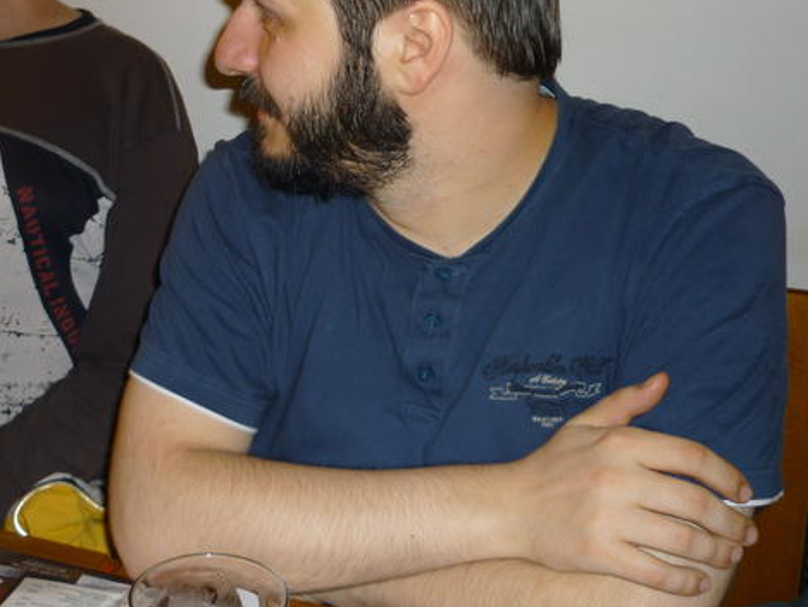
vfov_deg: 32.0
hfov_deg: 41.6
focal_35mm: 45
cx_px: 286
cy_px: 210
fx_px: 1051
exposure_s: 1/60
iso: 100
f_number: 2.8
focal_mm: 5.5
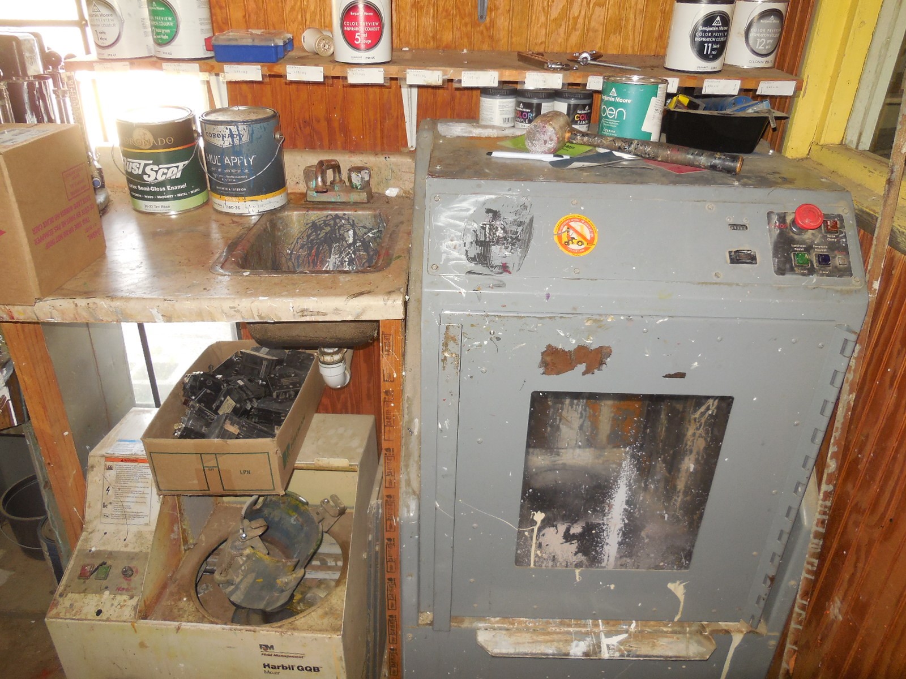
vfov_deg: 54.9
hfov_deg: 69.4
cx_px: 453
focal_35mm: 25
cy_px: 340
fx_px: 654
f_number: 3.1
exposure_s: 1/25
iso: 200
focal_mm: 4.5
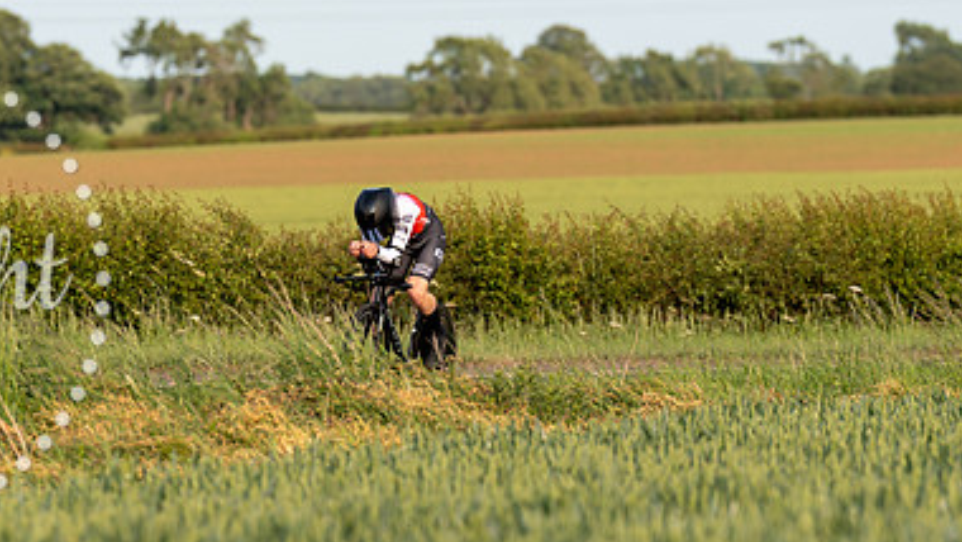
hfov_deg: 4.6
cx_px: 450
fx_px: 11941
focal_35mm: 468
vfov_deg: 2.6
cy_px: 343
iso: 125
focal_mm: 200
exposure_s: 1/640
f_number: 4
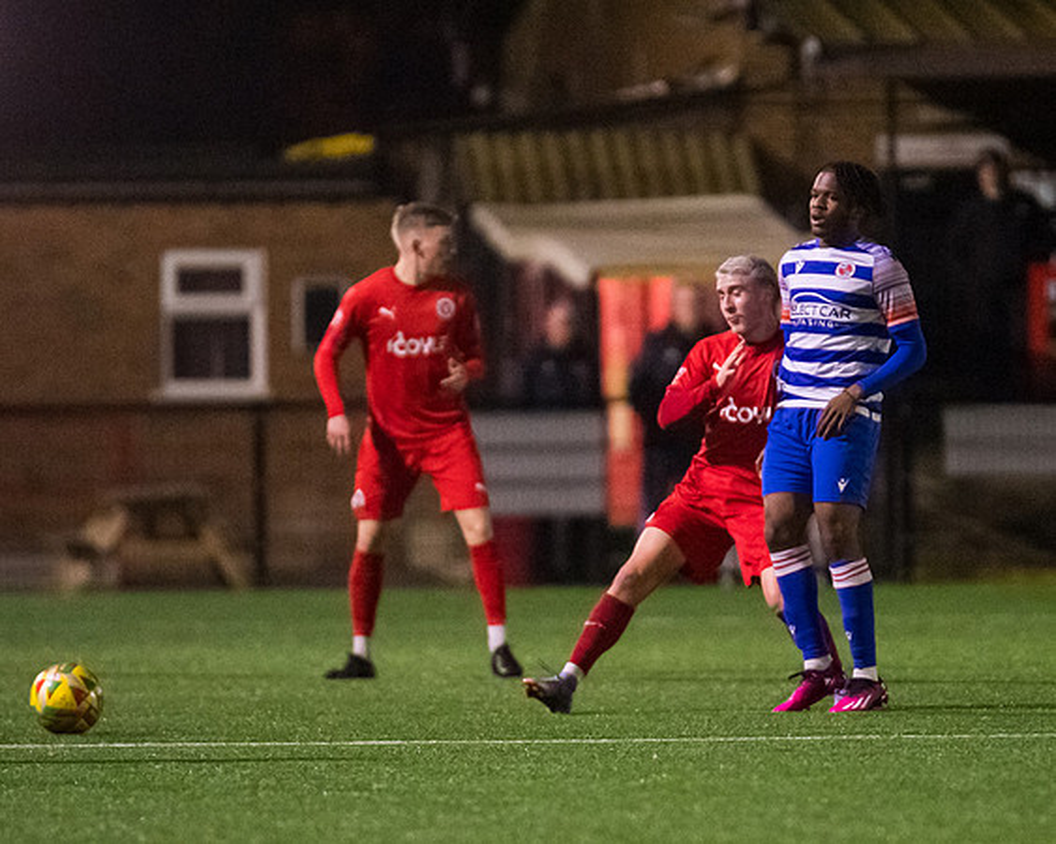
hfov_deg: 3.3
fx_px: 18583
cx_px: 713
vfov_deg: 2.6
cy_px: 448
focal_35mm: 595
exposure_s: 1/1250
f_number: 2.8
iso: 8000
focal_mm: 300
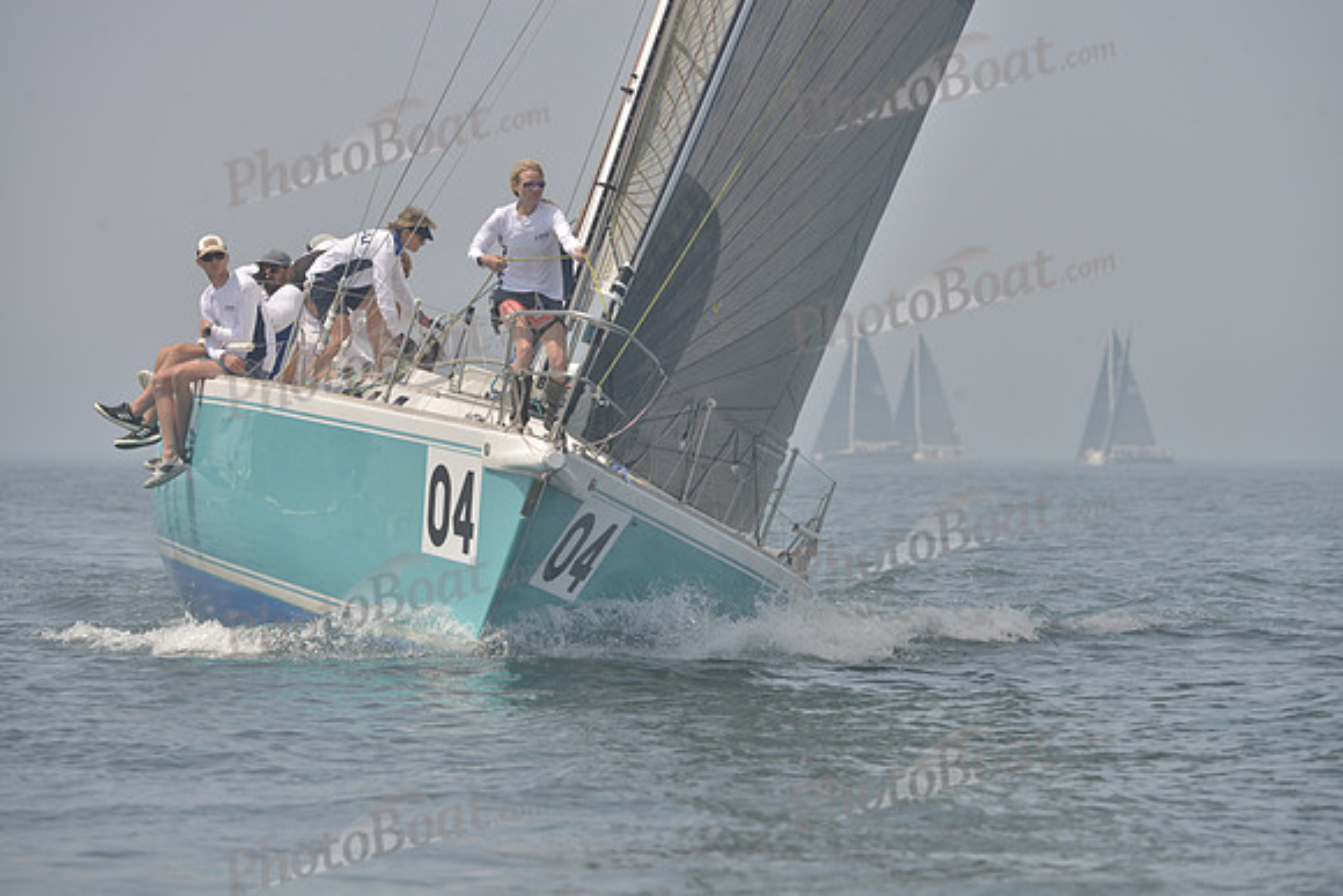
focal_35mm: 220
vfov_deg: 6.2
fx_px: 8209
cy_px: 448
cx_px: 672
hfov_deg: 9.4
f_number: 8
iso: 280
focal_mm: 220
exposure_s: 1/1000
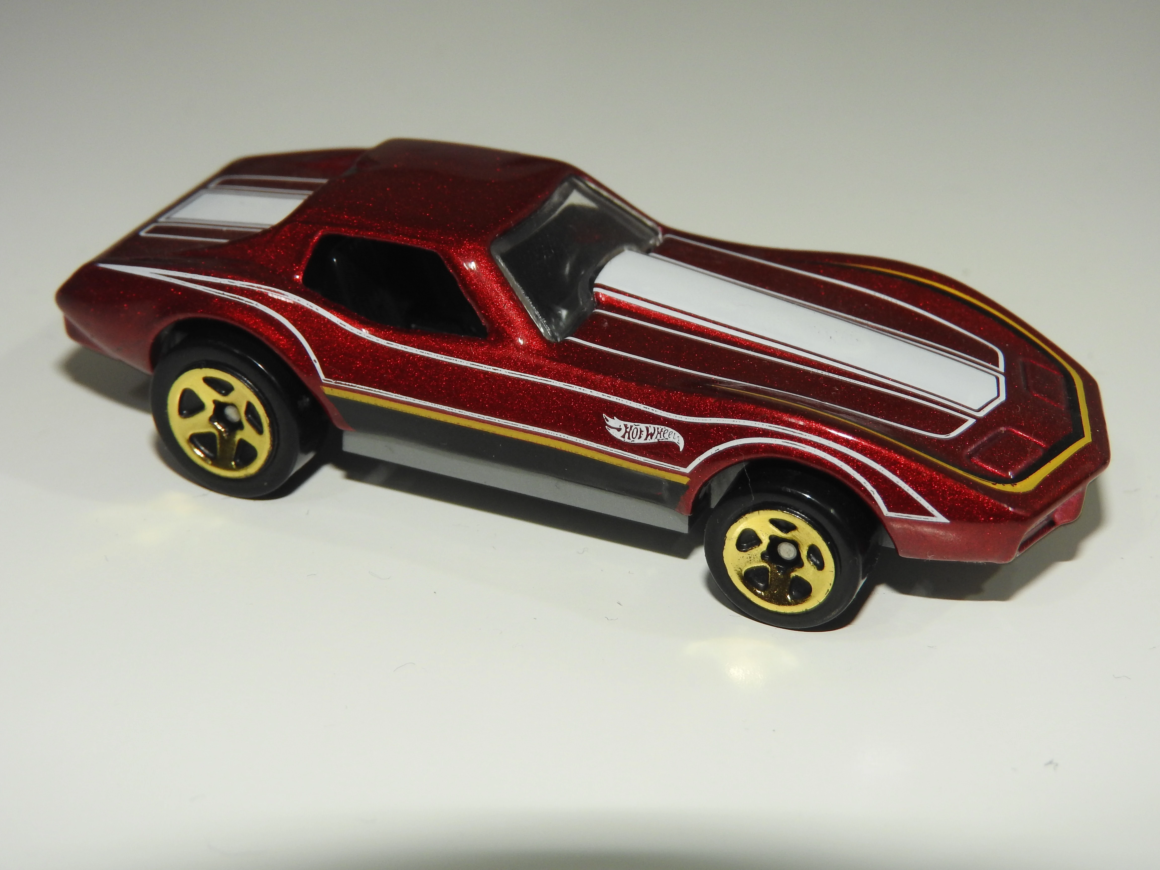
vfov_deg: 21.0
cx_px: 580
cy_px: 435
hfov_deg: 27.8
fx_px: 2346
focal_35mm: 70
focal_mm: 12.5
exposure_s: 1/30
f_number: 5
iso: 200
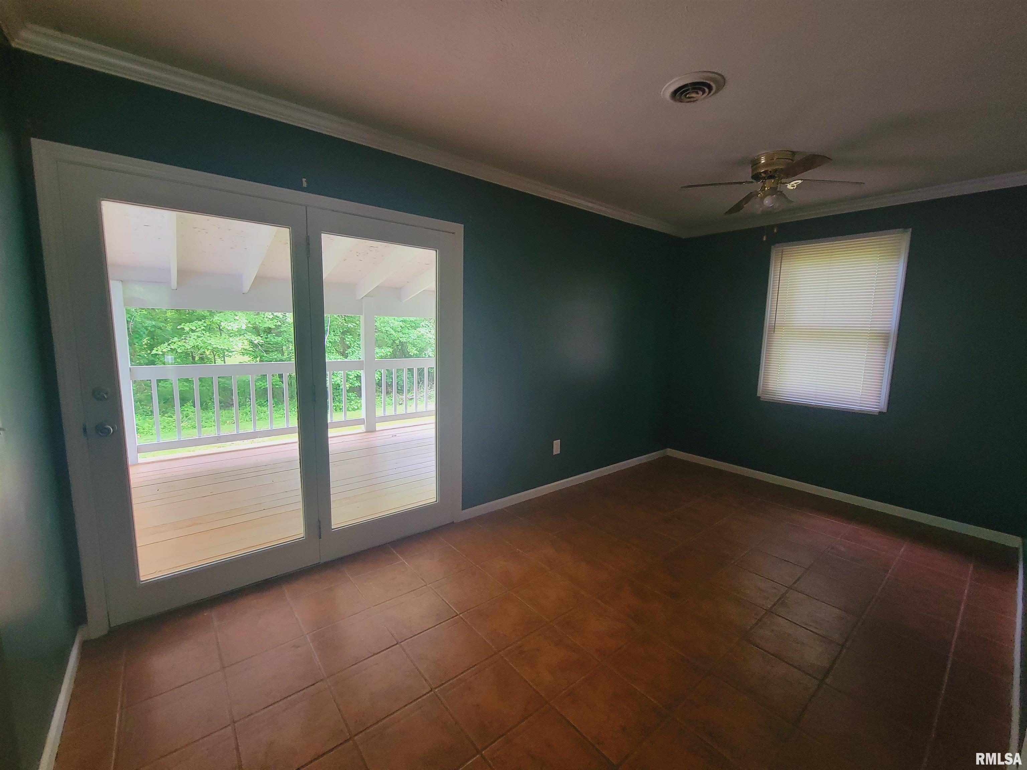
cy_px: 385
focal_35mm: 13
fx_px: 386
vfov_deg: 89.9
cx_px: 514
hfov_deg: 106.2
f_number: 2.2
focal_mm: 2.2
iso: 320
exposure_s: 1/60
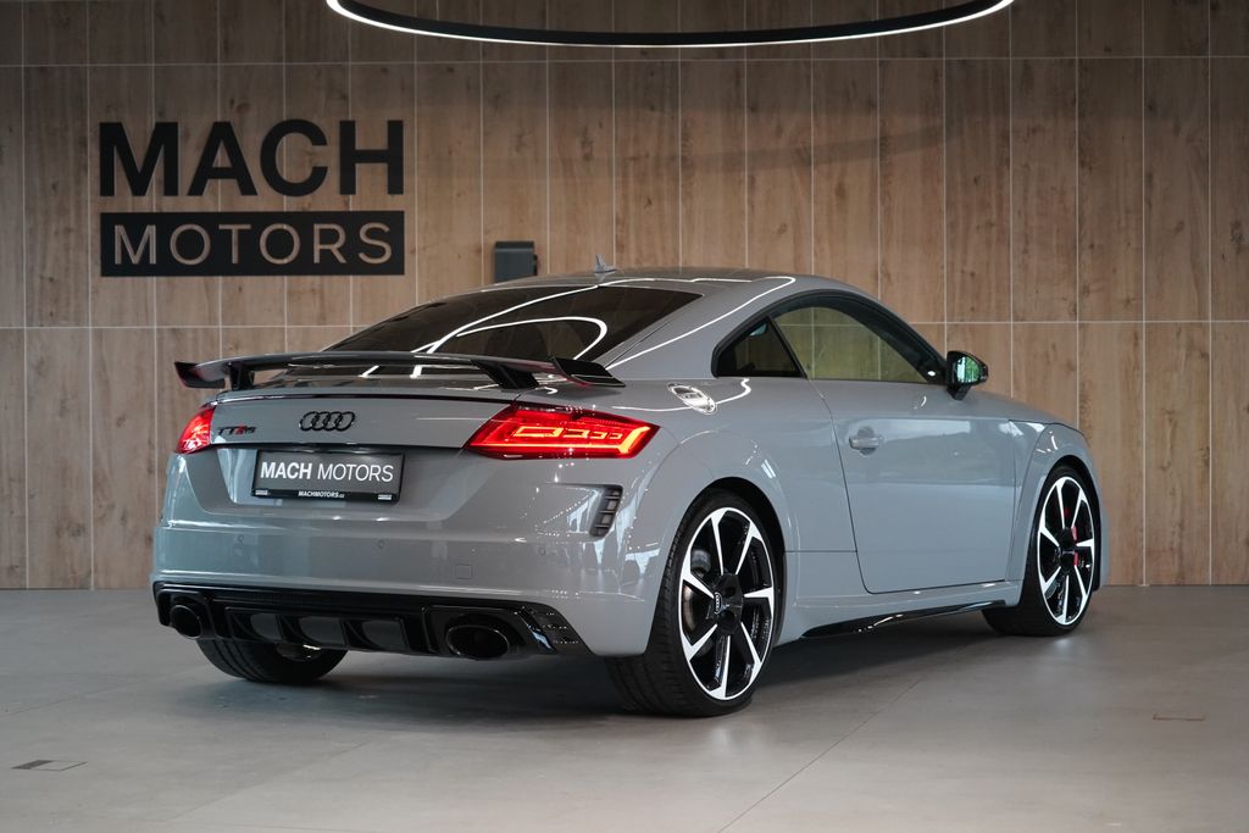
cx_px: 624
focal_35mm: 69
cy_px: 416
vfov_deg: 19.7
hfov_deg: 29.2
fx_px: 2394
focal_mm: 69
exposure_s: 1/160
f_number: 5.6
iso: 4000
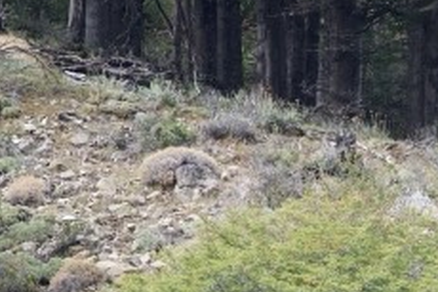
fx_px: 19039
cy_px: 359
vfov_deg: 0.9
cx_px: 581
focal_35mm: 1566
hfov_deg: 1.3
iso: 500
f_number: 5.6
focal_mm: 400
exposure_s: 1/500
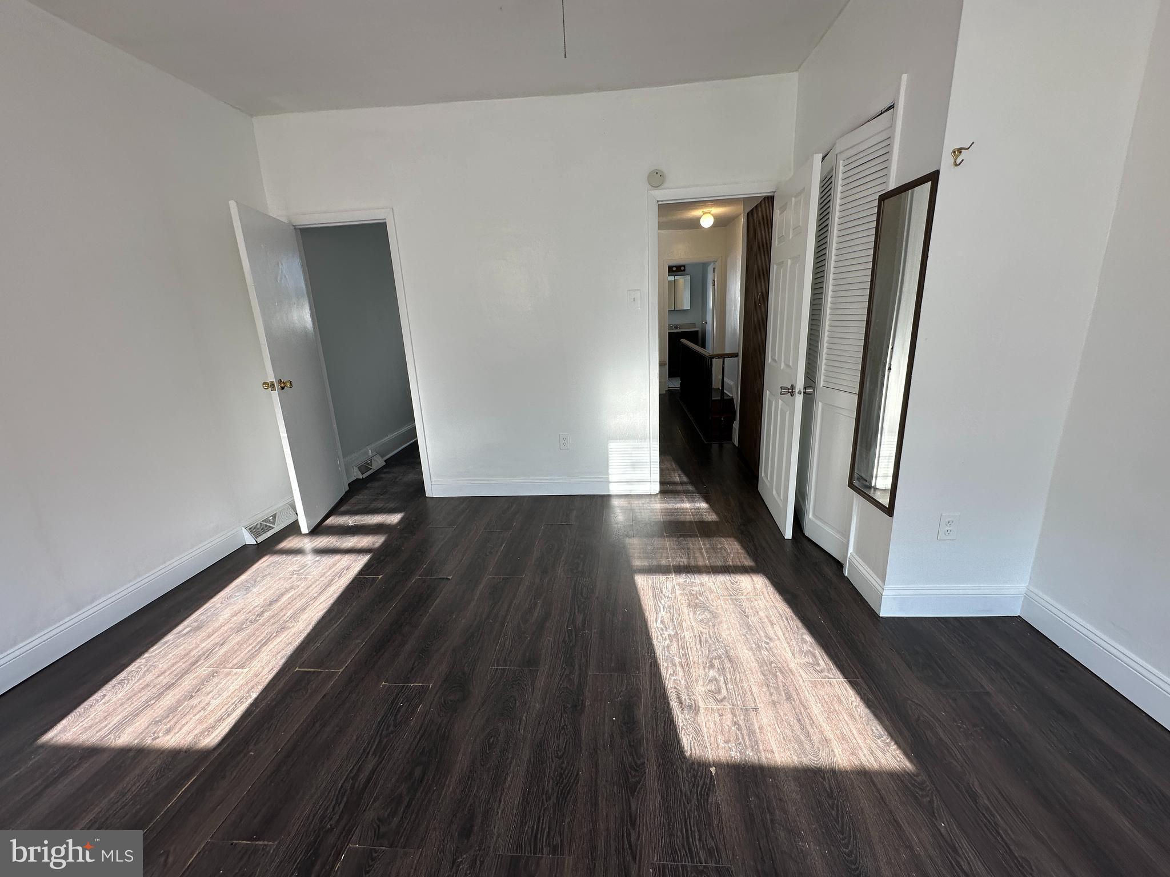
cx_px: 585
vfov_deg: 85.7
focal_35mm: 14
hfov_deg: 102.1
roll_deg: +2.8
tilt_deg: -13.5
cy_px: 438
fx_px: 473
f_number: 2.2
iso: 50
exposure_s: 1/120
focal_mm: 2.22
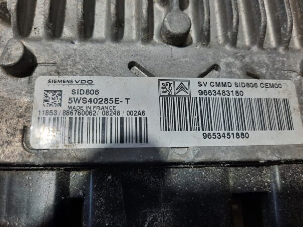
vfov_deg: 54.9
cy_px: 114
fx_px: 219
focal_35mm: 25
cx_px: 152
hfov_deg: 69.4
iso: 200
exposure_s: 1/50
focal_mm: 4.6
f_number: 2
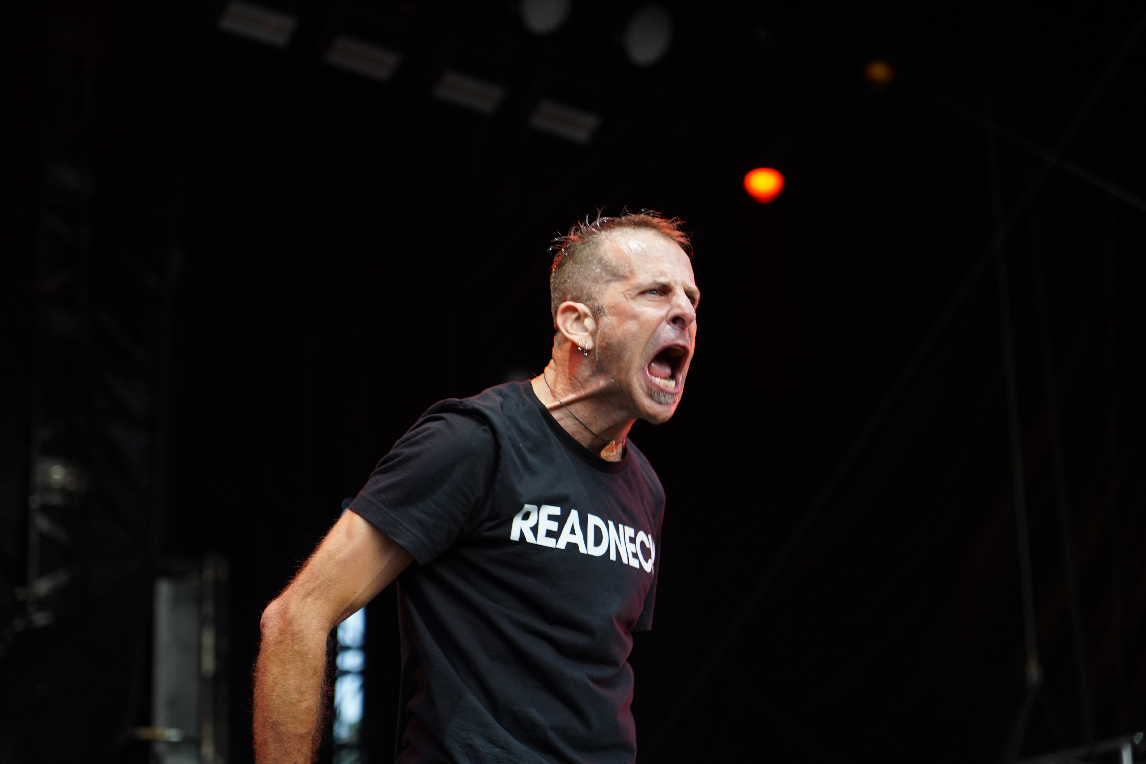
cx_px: 573
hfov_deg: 19.5
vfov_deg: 13.0
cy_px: 382
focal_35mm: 105
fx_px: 3342
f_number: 4
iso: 400
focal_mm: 105
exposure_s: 1/125
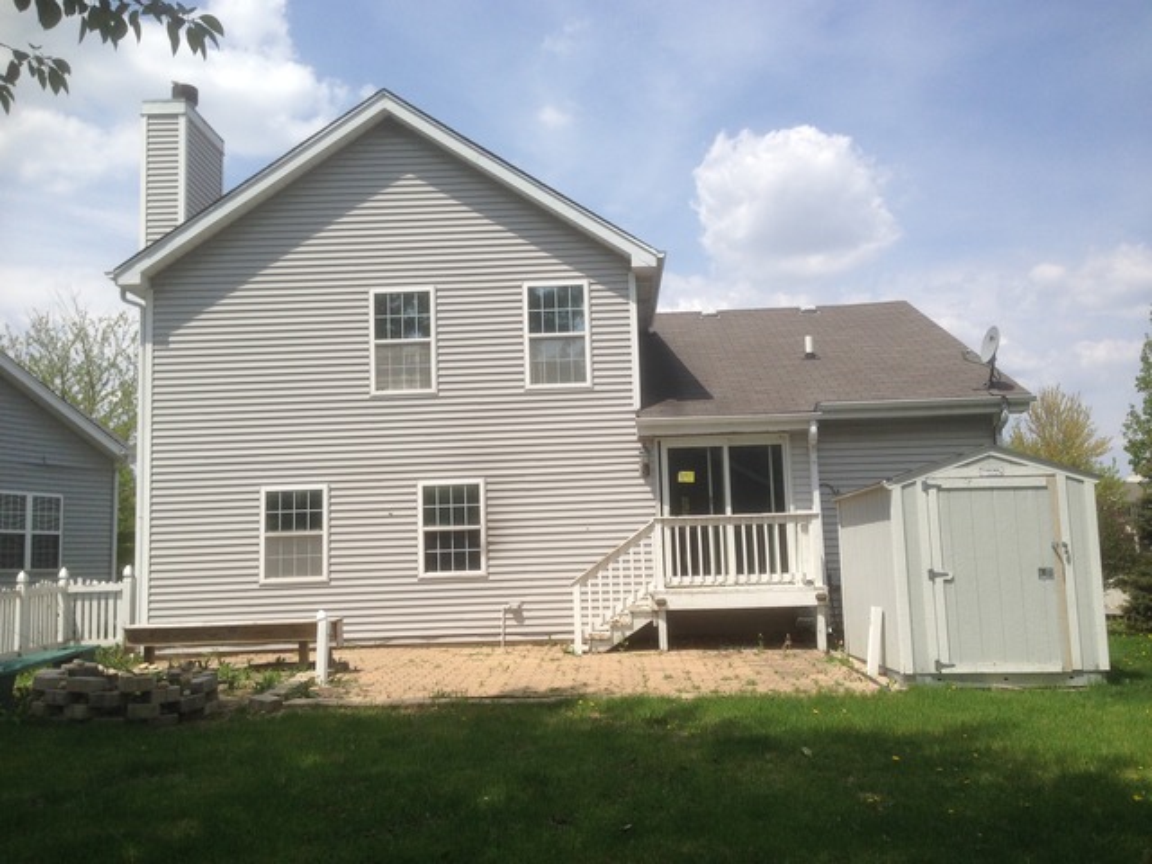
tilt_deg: +6.6
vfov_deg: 42.9
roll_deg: +1.6
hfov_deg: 55.4
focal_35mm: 33
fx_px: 1098
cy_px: 432
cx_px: 576
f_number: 2.4
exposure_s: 1/2008
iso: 50
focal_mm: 4.12
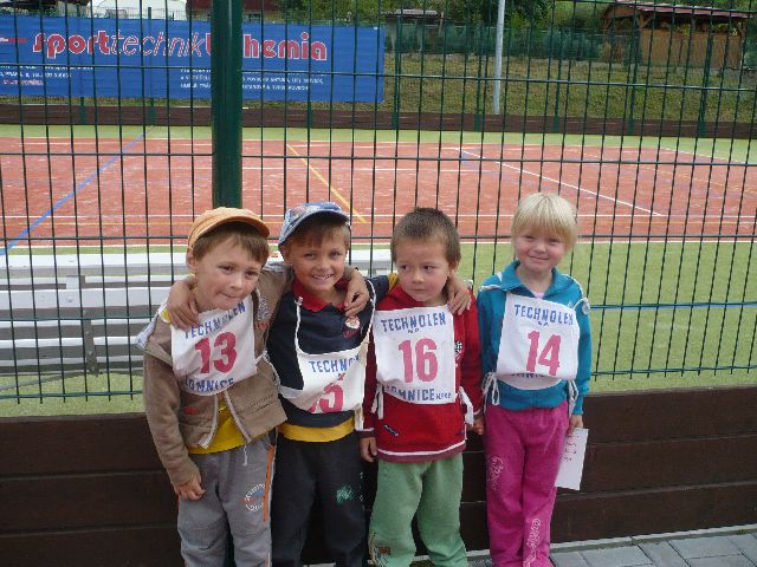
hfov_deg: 52.6
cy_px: 284
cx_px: 378
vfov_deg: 40.7
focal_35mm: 35
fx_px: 765
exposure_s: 1/500
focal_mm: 5.8
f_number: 2.8
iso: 100
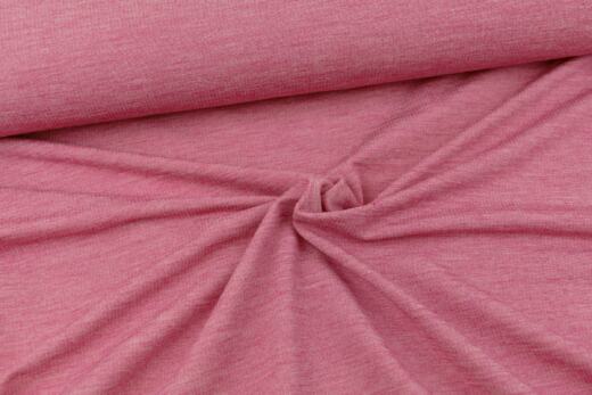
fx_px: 740
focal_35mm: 45
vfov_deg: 29.9
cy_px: 198
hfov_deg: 43.6
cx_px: 296
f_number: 3.2
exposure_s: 1/80
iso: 200
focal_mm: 16.24
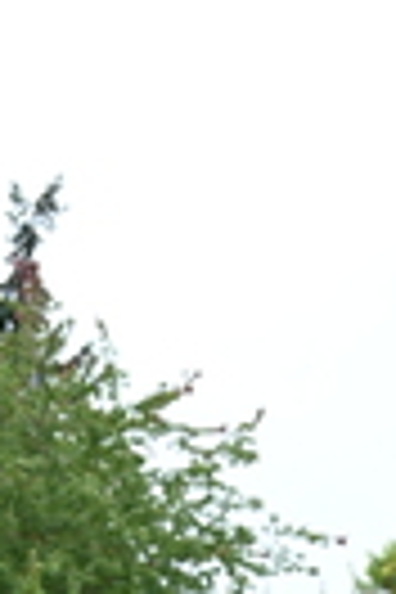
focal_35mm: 171
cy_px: 963
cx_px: -61
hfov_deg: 8.0
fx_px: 2821
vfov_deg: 11.4
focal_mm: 41
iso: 1600
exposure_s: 1/640
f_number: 4
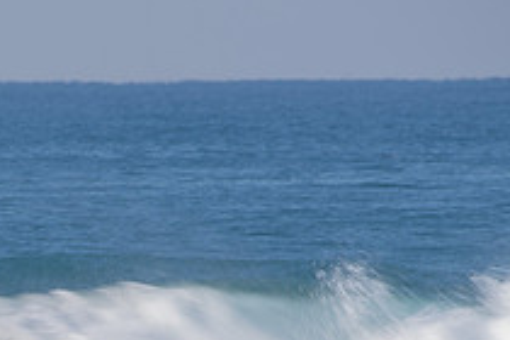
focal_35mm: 1379
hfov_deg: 1.5
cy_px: 400
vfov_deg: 1.0
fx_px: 19534
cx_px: -44
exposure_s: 1/13
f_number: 10
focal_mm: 500
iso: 31
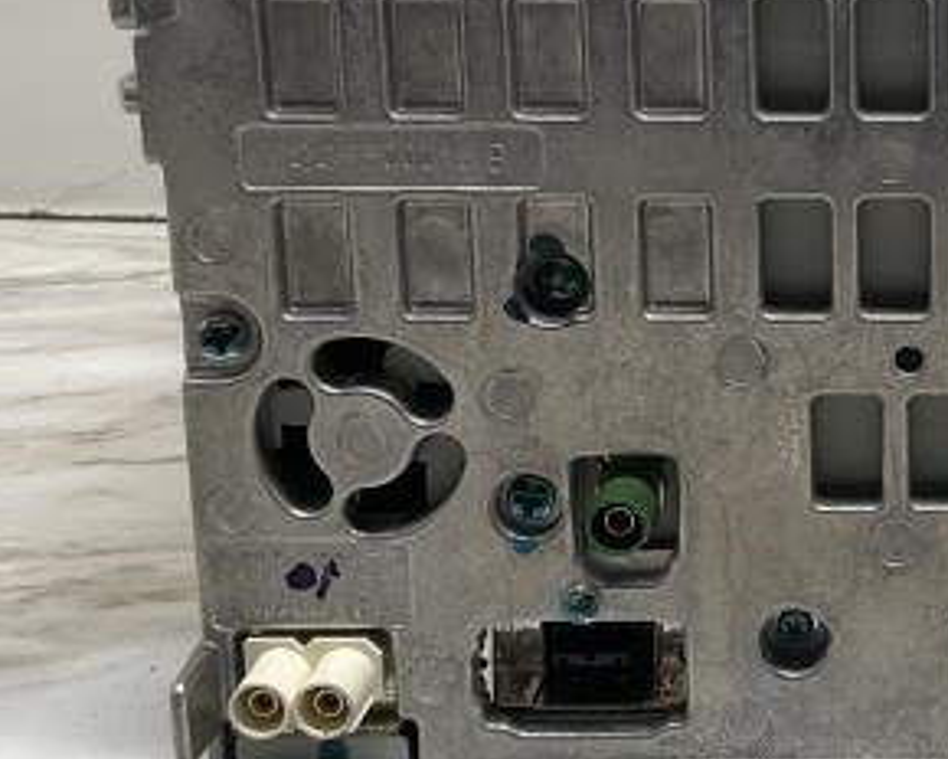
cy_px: 173
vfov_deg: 19.5
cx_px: 987
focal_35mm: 78
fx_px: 2188
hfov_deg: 23.3
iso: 25
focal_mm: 3
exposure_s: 1/346
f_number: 1.8
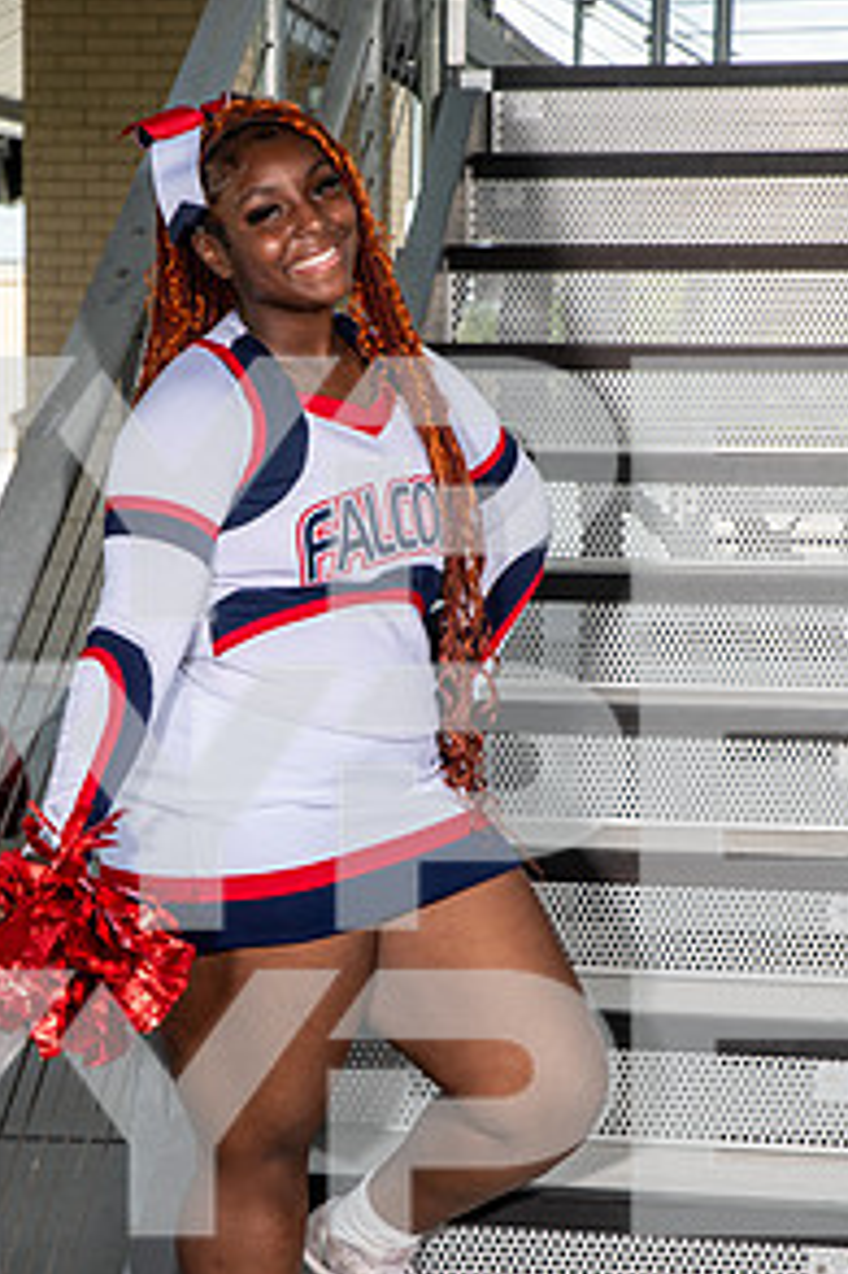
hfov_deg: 13.7
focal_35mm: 100
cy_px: 800
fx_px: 3537
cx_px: 287
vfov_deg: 20.4
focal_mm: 65
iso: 200
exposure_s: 1/320
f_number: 7.1
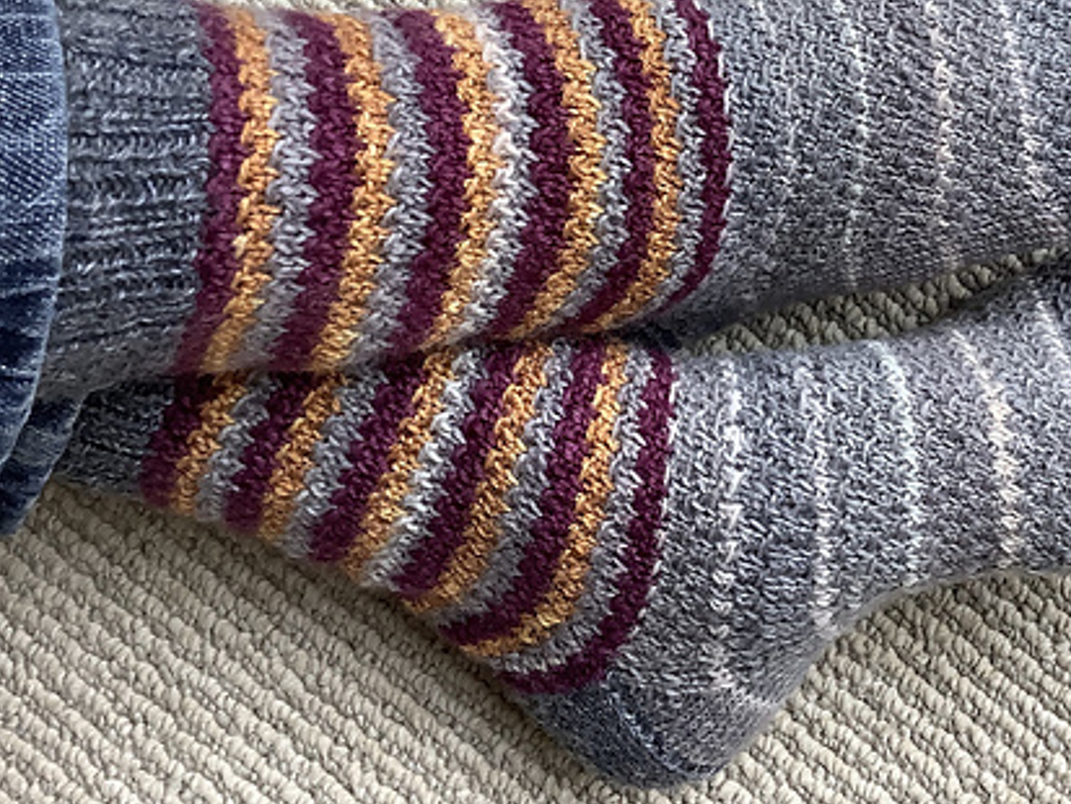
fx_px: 1486
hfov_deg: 39.3
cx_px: 685
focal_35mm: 48
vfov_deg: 30.0
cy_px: 244
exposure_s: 1/60
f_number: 2.4
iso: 80
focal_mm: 3.3
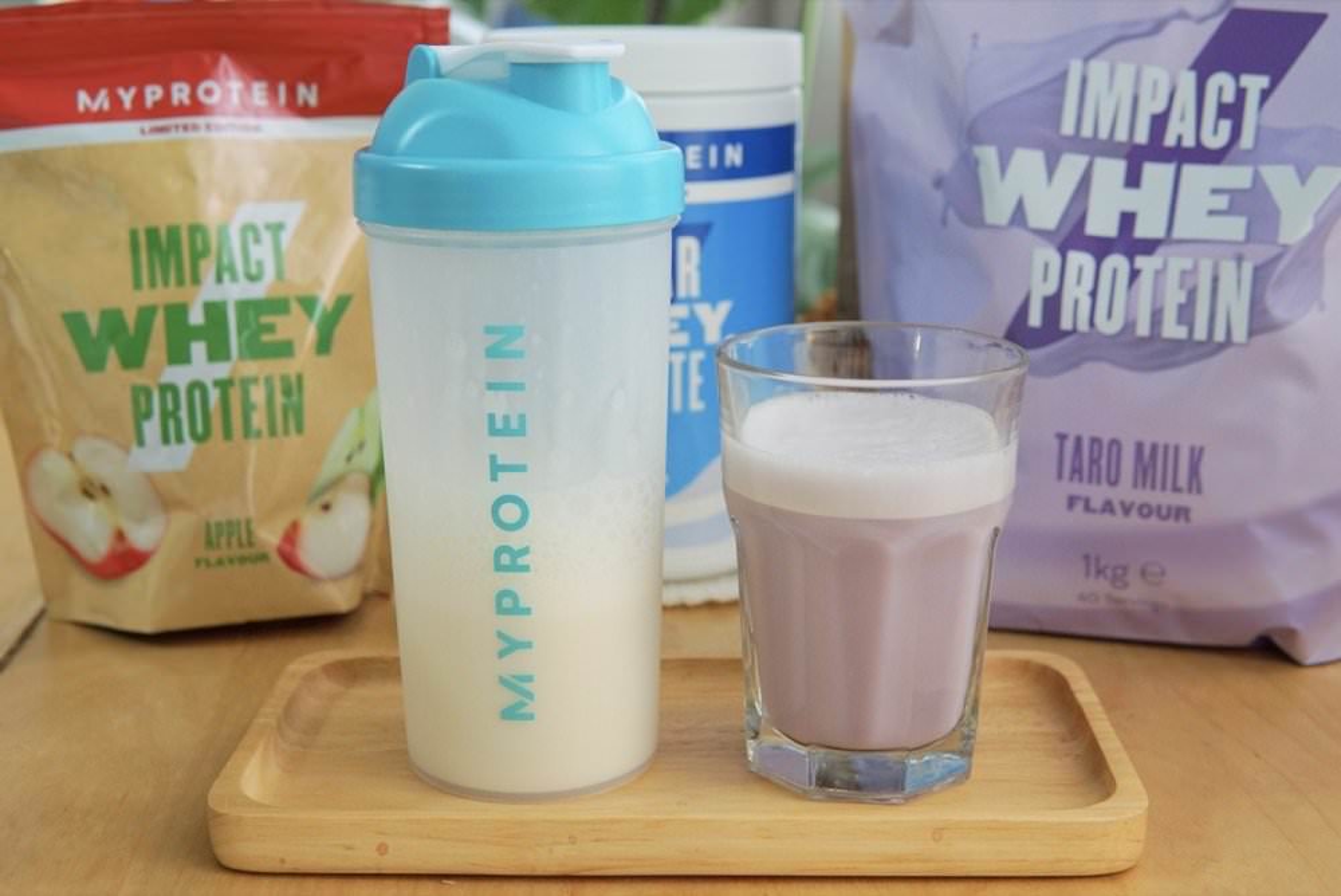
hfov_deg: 43.6
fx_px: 1677
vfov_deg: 29.9
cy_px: 448
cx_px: 670
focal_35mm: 45
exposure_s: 1/160
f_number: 4
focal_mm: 30
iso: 800
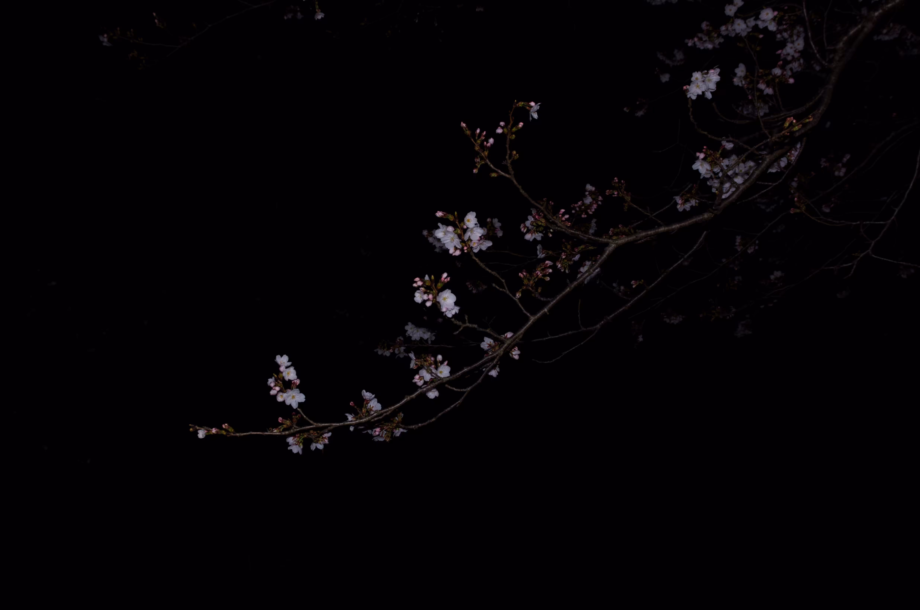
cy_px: 305
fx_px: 1071
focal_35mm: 42
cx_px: 460
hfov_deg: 46.5
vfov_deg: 31.8
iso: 100
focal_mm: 28
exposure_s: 1/160
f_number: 8
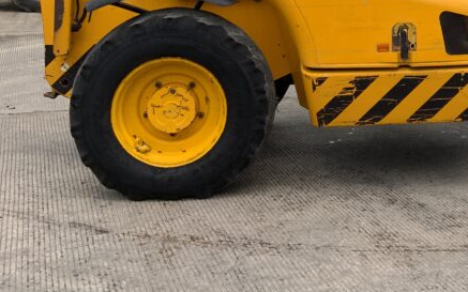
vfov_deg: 17.3
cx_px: 494
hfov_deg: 26.7
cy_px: -58
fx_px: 918
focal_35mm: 72
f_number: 1.8
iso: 16
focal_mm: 3
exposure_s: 1/1412
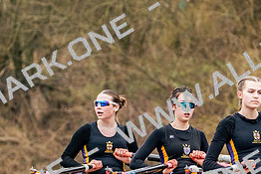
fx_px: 4911
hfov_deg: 3.0
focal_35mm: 677
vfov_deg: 2.0
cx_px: 238
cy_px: 147
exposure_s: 1/2000
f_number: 6.3
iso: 5000
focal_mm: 306
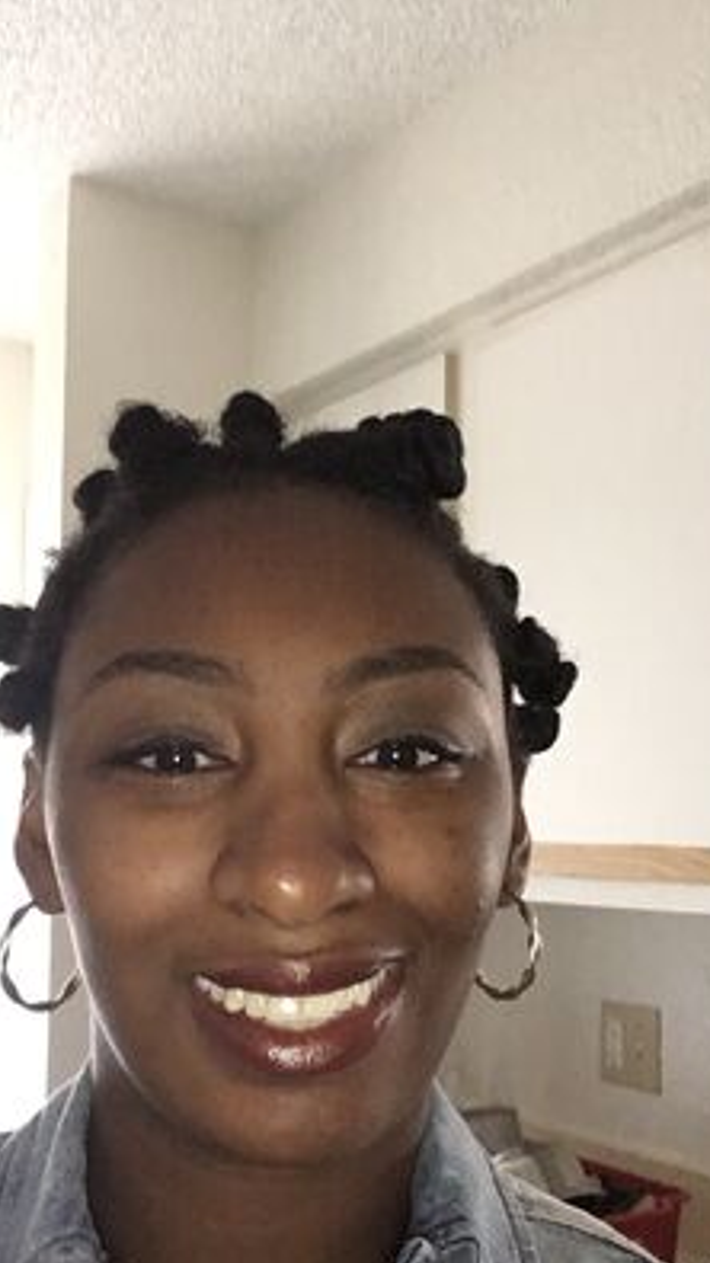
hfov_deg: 29.0
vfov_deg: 49.3
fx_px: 1373
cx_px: 307
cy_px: 713
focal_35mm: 41
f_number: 2.4
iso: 400
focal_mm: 2.15
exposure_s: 1/20
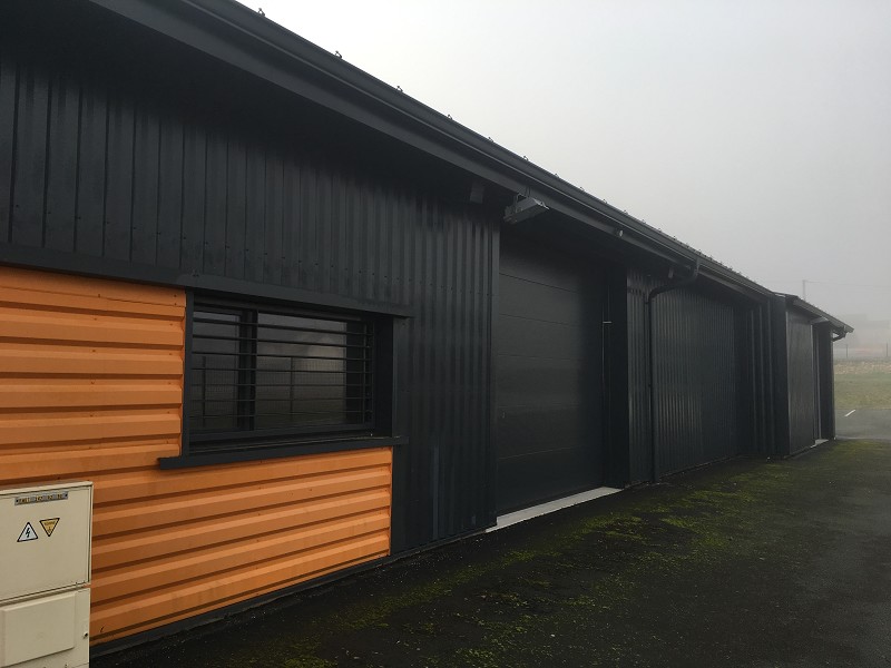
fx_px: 746
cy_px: 334
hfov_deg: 61.7
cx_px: 446
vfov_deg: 48.2
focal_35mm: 29
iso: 25
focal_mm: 4.15
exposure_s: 1/625
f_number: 2.2
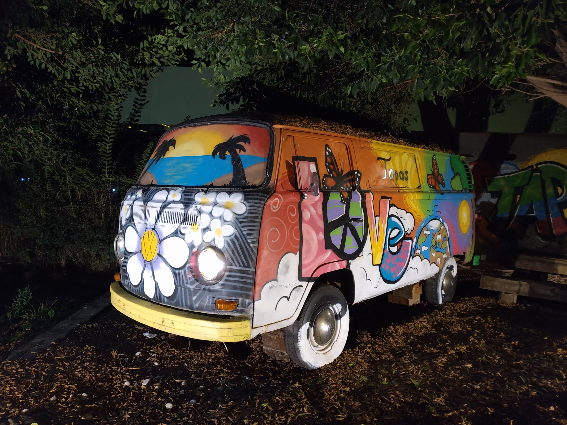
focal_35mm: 32
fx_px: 524
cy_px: 212
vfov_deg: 44.2
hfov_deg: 56.8
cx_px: 284
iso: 971
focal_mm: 4.5
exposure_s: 1/12
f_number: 2
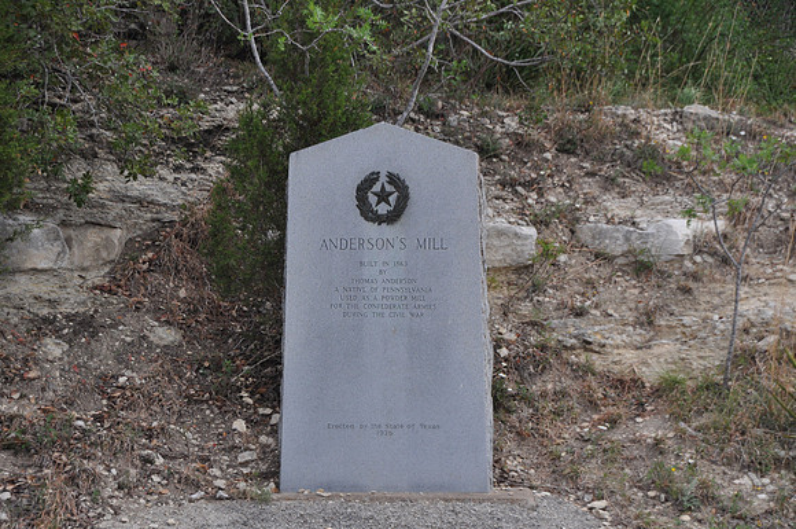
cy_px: 264
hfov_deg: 20.9
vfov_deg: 14.0
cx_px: 398
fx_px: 2153
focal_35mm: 98
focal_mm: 65
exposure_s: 1/60
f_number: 5
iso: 720
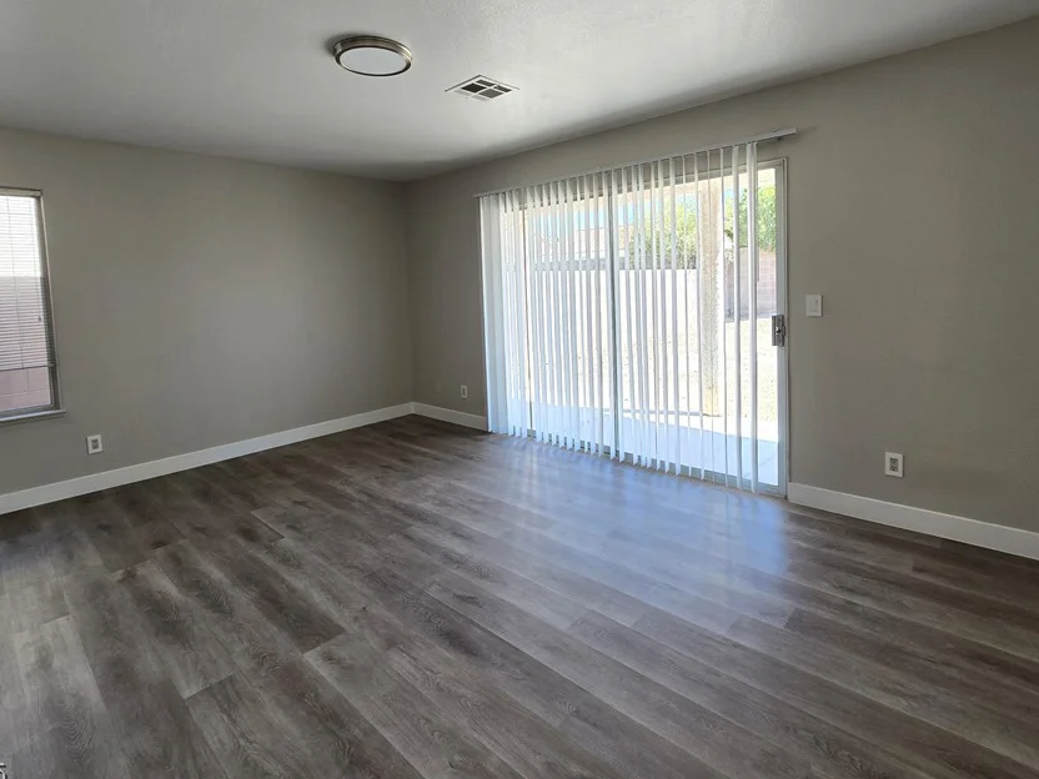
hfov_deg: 94.5
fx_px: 480
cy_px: 322
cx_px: 520
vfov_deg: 77.4
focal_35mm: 16
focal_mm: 2.2
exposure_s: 1/126
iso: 50
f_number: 2.2
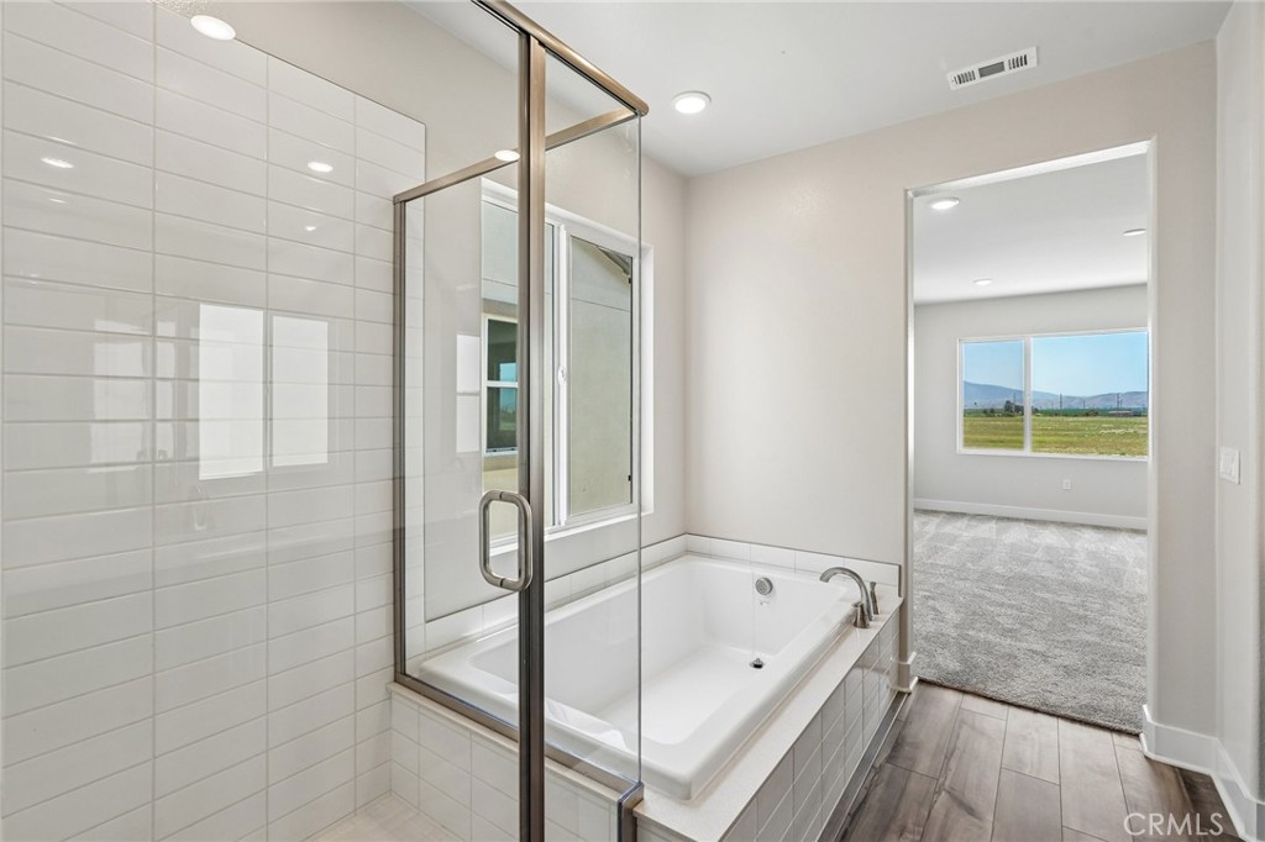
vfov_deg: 73.7
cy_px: 421
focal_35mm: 16
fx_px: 562
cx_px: 632
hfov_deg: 96.8
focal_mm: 16
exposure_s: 1/30
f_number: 8
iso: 200
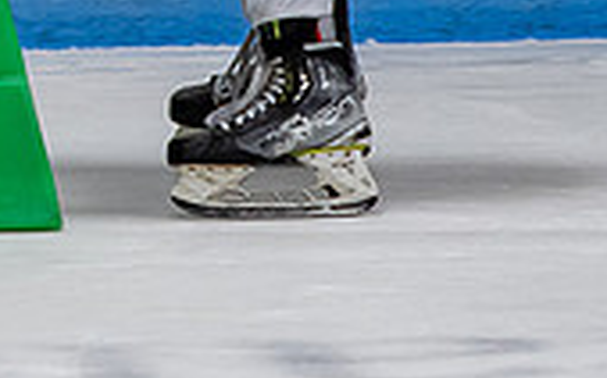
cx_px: -402
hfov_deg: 3.4
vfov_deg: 2.1
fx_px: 10316
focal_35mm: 624
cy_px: -367
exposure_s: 1/250
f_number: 4
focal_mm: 70
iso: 400
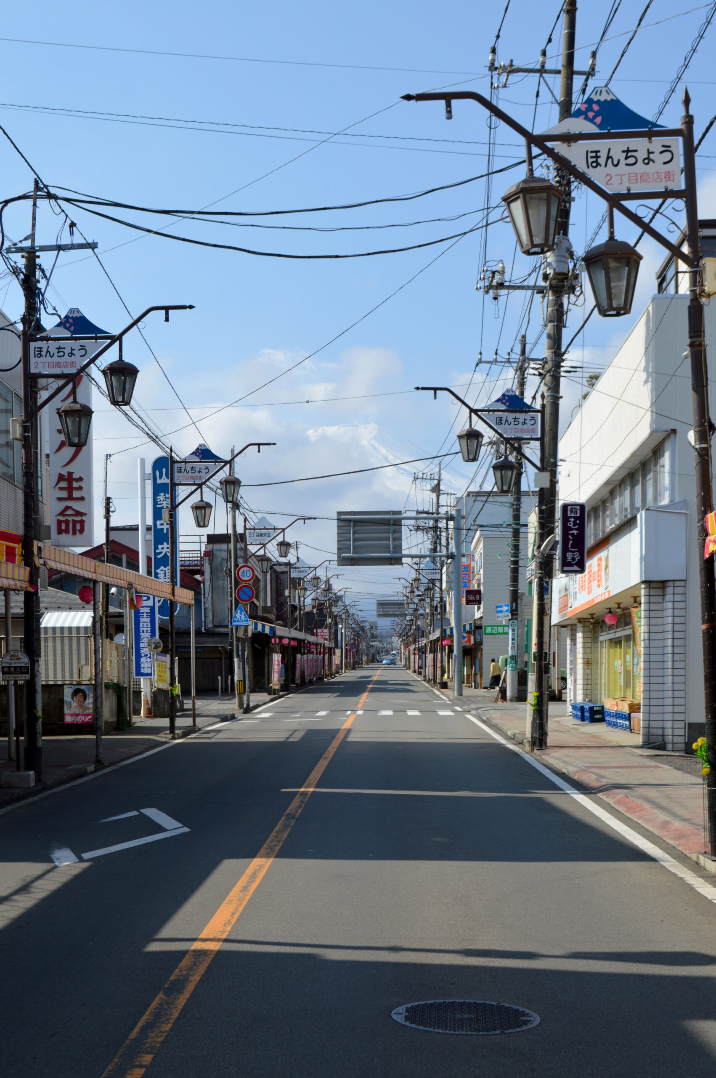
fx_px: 1435
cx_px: 358
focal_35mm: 48
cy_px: 539
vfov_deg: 41.1
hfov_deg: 28.0
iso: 100
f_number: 8
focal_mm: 32
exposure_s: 1/250
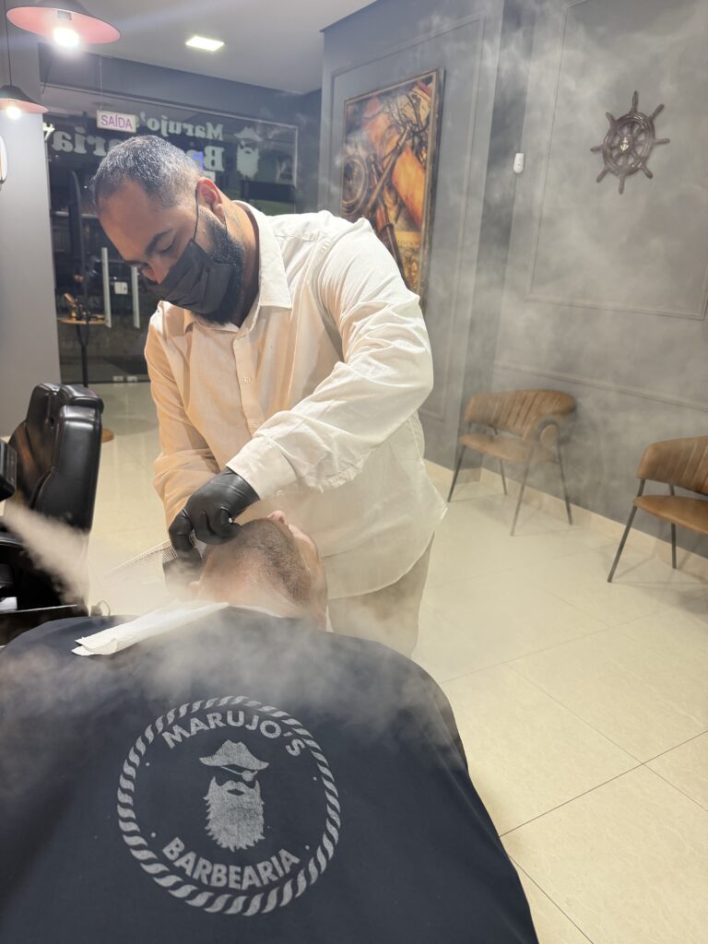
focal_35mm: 24
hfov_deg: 56.8
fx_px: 654
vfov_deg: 71.6
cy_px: 472
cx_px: 354
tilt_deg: -17.6
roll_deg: -4.1
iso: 160
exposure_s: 1/60
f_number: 1.78
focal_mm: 6.76
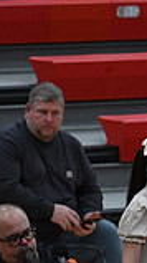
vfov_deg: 2.8
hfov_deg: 1.6
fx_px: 5328
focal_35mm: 766
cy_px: 226
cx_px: 466
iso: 4000
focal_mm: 200
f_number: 4
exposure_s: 1/400
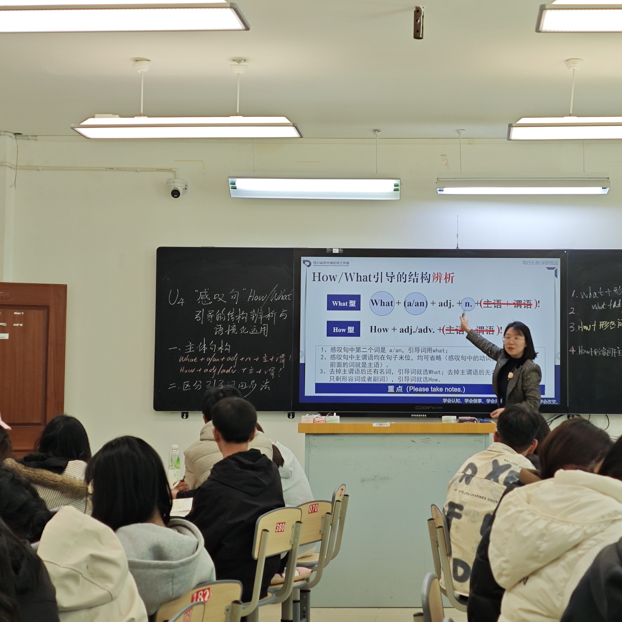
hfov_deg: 28.8
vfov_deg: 29.1
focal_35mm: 59
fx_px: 1199
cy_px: 317
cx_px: 441
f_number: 1.6
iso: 80
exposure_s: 1/180
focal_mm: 6.55
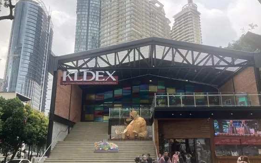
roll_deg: -1.2
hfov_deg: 62.9
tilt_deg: +15.6
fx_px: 213
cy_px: 91
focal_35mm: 30
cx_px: 130
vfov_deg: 41.8
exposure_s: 1/505
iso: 20
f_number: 1.8
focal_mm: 3.99
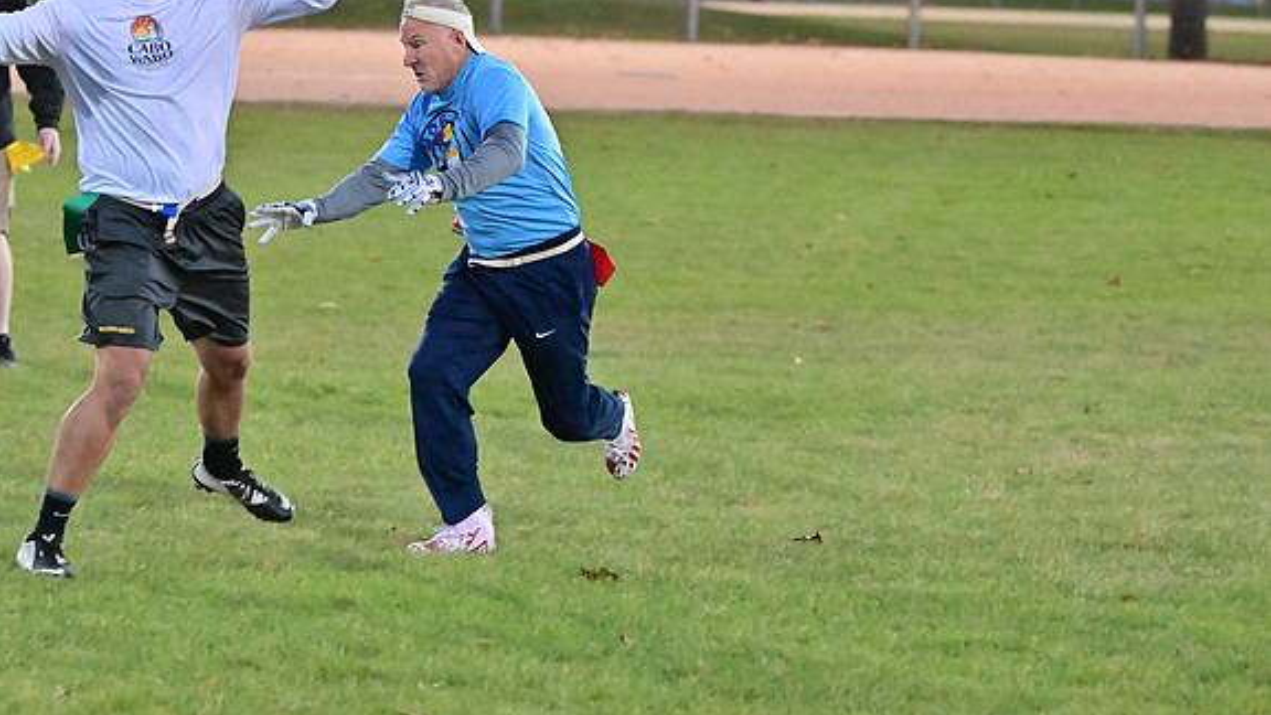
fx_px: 6403
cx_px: 633
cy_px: 337
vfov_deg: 6.4
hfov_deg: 11.3
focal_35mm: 190
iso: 6400
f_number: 4
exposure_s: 1/640
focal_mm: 120
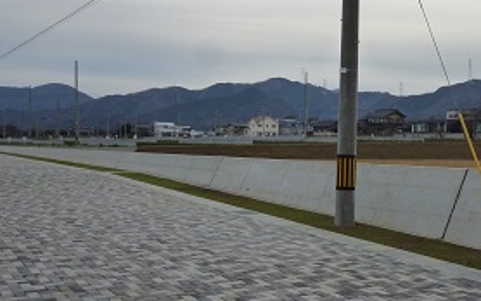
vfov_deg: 27.4
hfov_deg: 42.0
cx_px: 325
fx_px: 616
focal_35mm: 47
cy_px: 138
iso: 160
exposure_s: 1/640
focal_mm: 5
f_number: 3.1
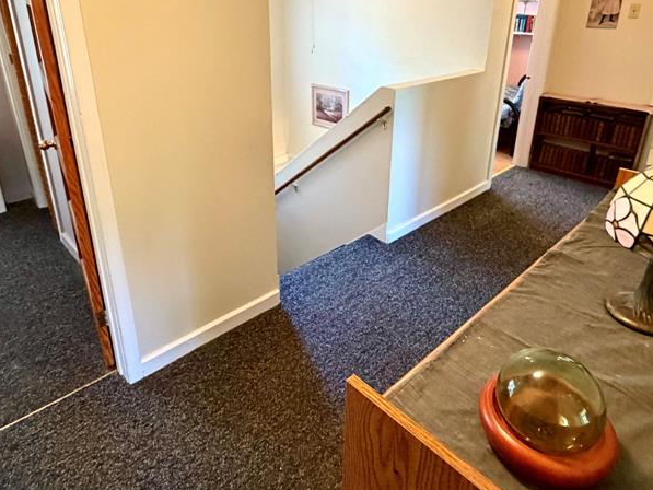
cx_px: 318
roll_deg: +0.5
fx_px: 453
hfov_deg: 71.6
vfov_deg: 55.8
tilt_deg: -19.9
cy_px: 170
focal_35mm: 24
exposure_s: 1/60
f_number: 2.2
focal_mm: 2.22
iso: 500
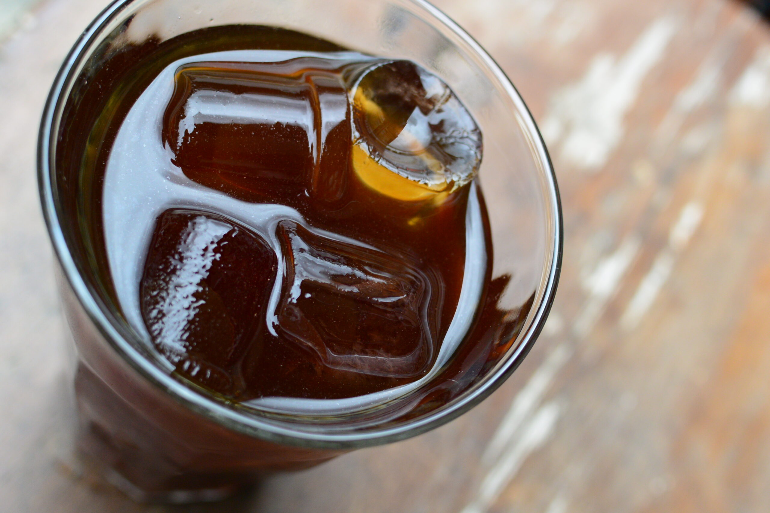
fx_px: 1048
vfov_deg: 27.5
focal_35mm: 49
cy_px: 256
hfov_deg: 40.3
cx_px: 385
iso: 180
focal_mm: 18.5
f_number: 2.8
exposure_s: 1/500
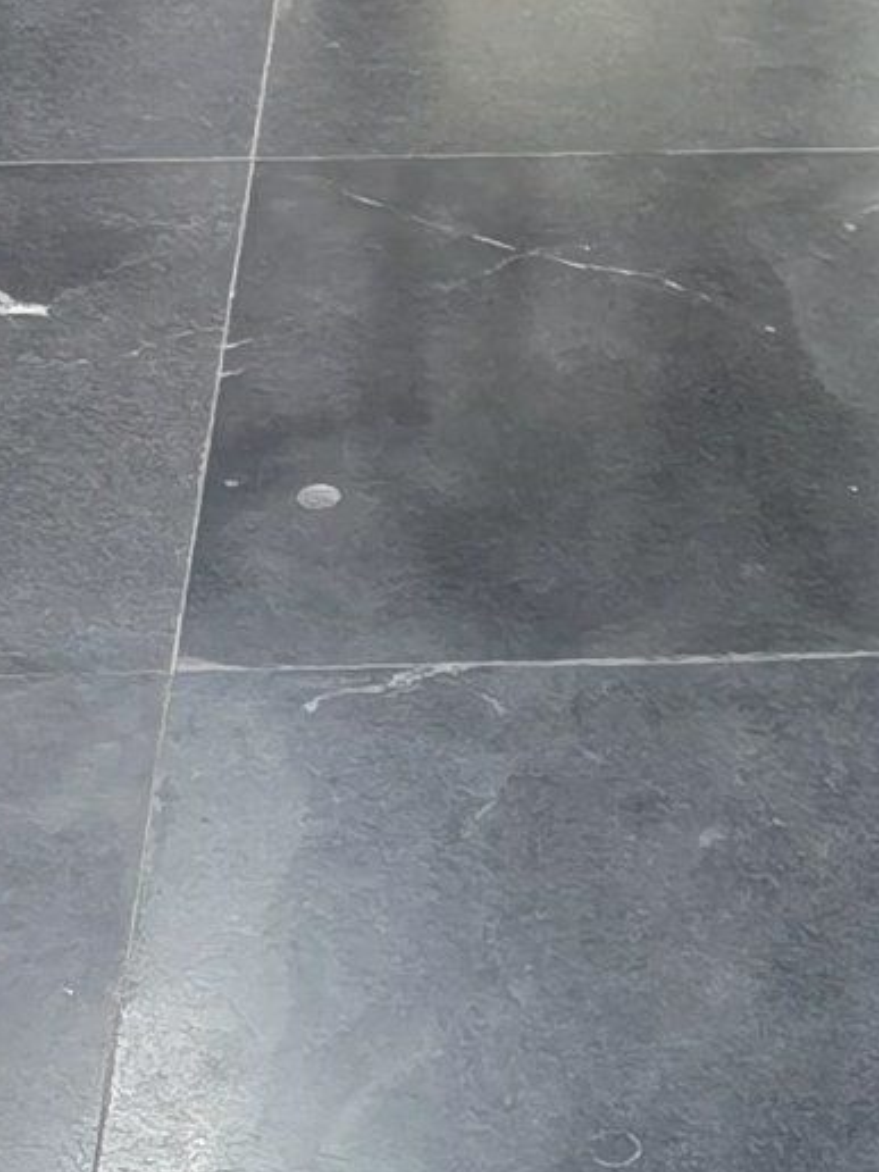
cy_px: -1300
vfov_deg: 12.0
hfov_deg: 10.2
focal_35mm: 143
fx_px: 4842
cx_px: 1136
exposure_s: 1/100
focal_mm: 5.54
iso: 500
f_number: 1.8
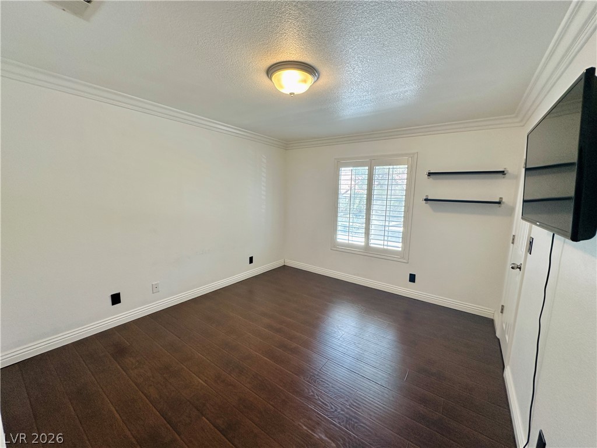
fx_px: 241
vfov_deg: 85.7
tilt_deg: -8.0
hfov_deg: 102.1
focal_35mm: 14
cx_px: 298
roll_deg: -1.6
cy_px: 224
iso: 160
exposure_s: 1/120
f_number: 2.2
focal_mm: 2.22
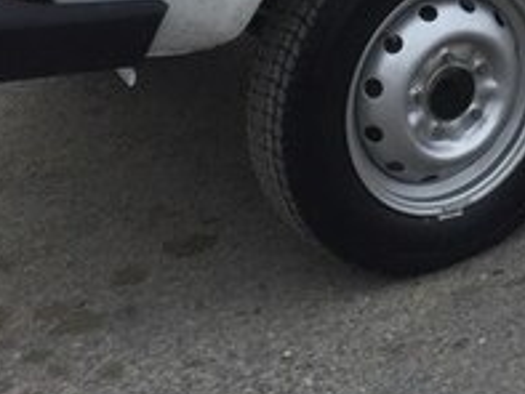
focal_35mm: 97
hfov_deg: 19.2
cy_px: -228
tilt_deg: -8.6
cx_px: 605
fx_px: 1472
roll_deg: -1.2
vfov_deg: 14.1
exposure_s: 1/50
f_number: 2.2
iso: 40
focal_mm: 4.15
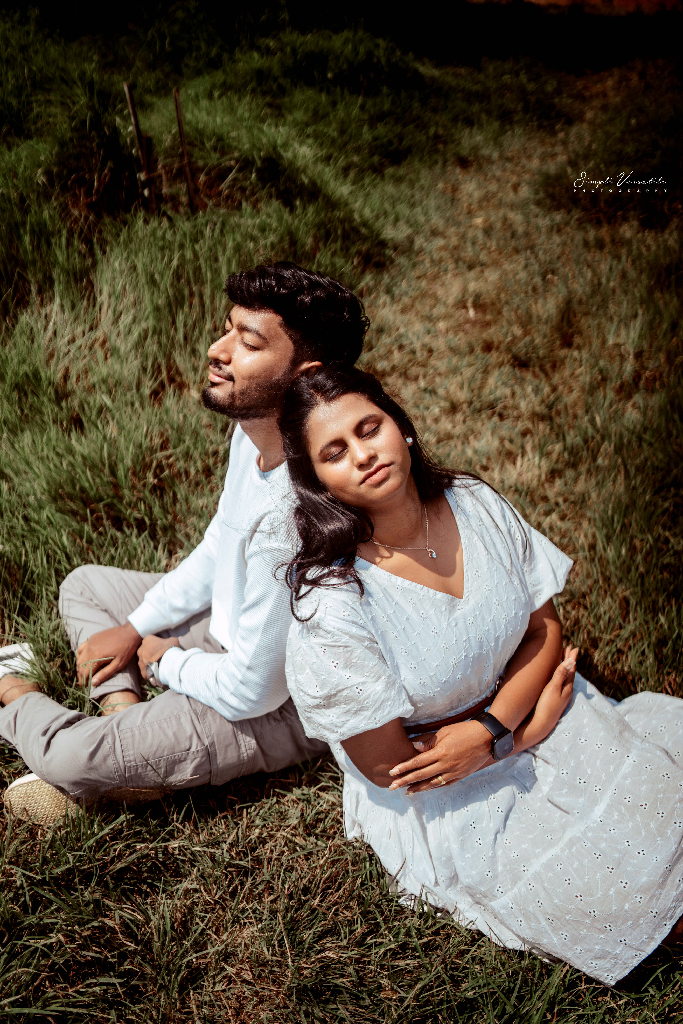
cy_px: 512
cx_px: 342
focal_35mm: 35
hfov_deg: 37.9
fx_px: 996
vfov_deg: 54.4
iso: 100
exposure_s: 1/6400
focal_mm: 35
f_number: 1.4
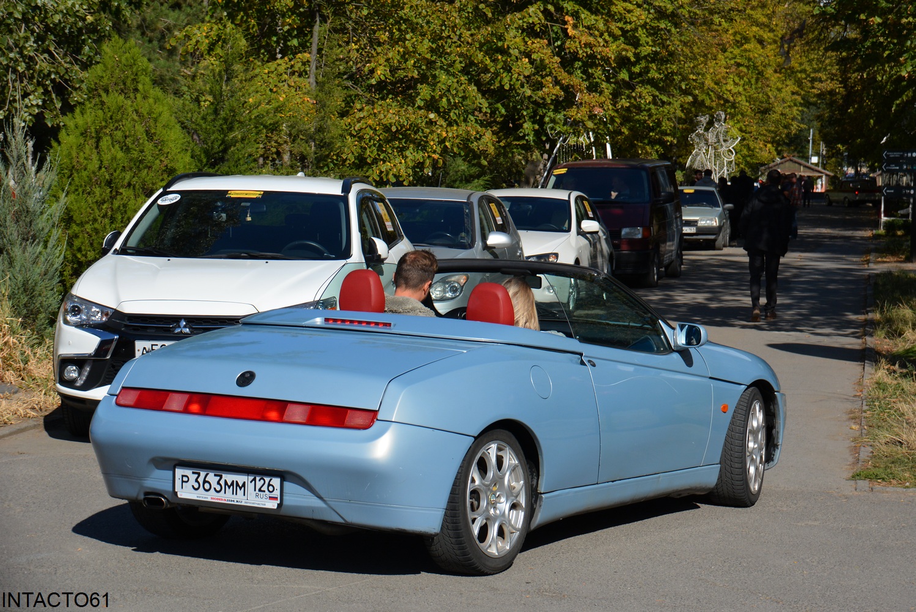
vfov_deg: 14.7
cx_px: 458
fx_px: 2368
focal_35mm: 93
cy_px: 306
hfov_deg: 21.9
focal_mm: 62
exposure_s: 1/1600
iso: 400
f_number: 7.1
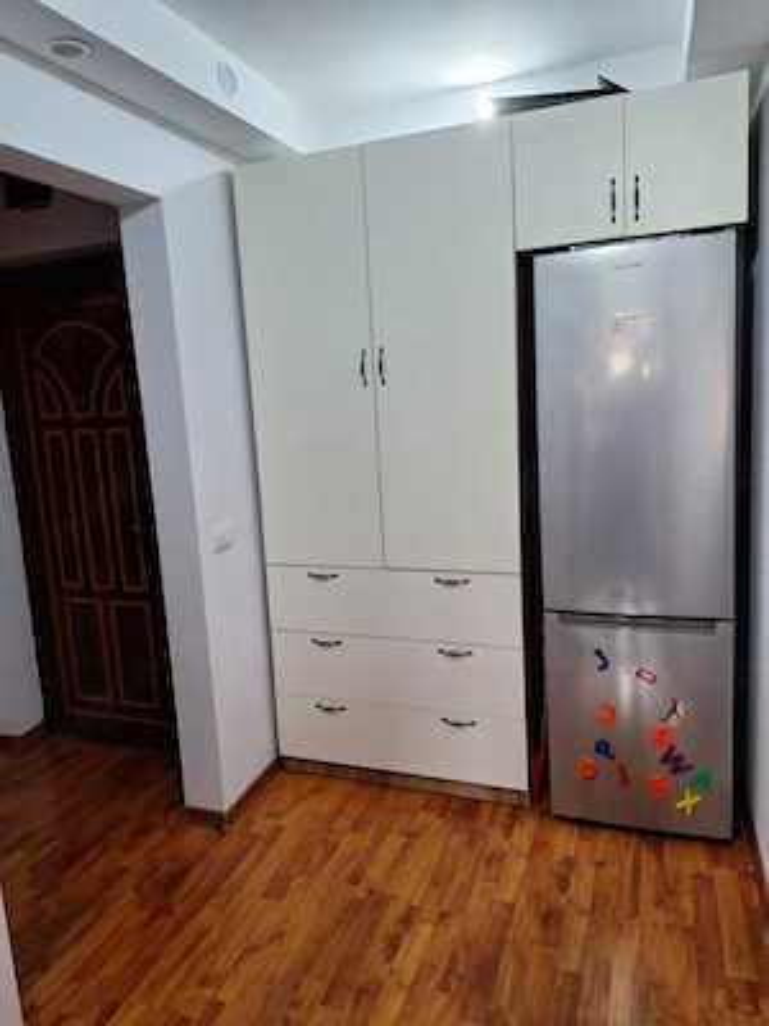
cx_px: 384
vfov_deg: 73.9
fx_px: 681
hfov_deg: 58.9
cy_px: 513
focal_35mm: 23
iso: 100
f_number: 1.8
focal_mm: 5.54
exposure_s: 1/50
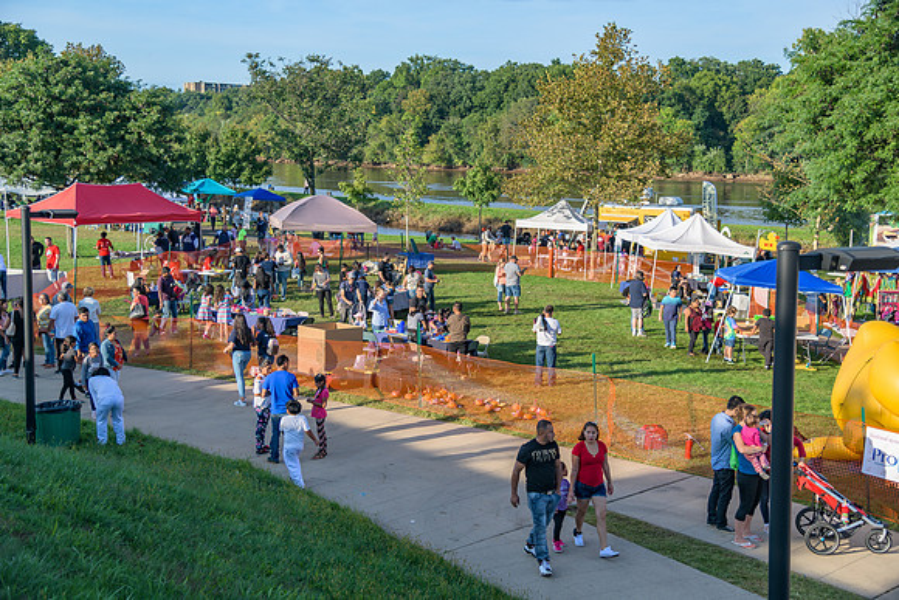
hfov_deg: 42.7
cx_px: 450
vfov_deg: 29.3
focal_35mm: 46
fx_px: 1149
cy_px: 300
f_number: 4
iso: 72
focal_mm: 46
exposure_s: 1/200
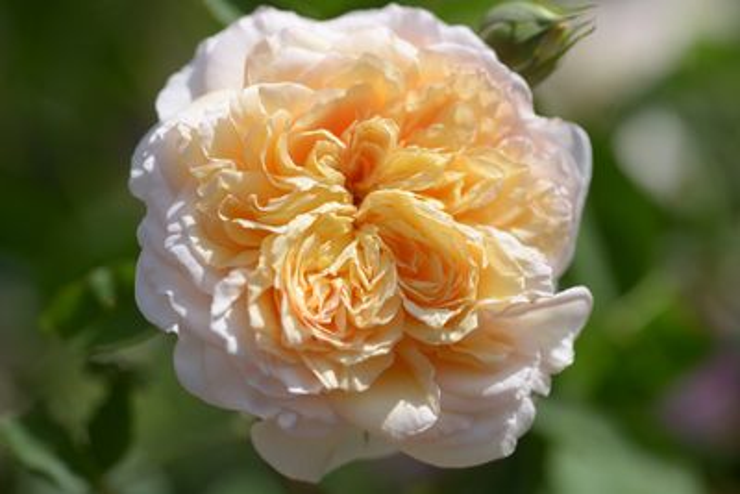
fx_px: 2056
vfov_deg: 13.7
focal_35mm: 100
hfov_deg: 20.4
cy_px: 247
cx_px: 370
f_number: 6.3
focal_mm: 100
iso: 100
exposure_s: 1/800
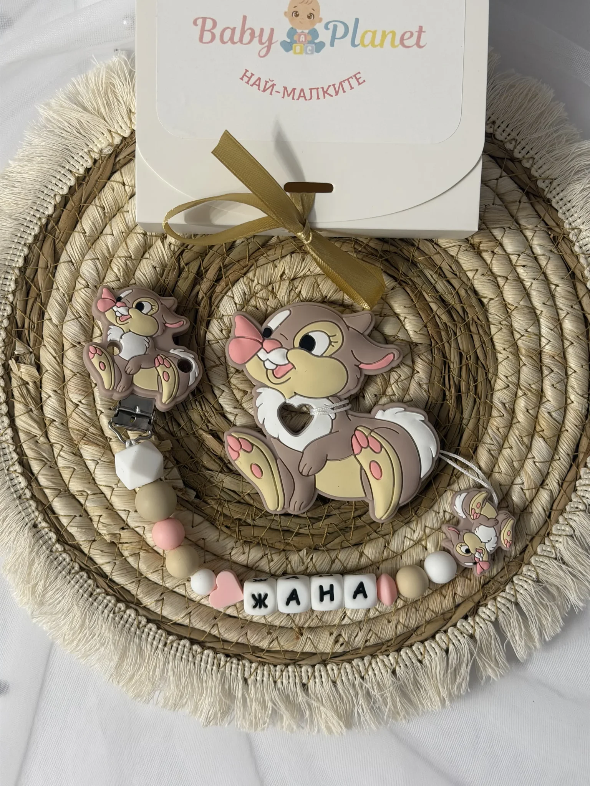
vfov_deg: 39.7
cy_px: 393
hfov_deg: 30.3
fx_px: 1091
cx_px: 295
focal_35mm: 48
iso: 125
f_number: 1.78
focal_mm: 6.76
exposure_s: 1/50
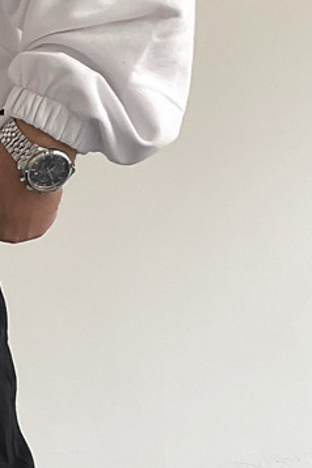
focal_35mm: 135
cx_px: -181
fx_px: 1755
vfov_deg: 15.2
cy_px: 277
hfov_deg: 9.8
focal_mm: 3
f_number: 1.8
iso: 50
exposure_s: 1/120
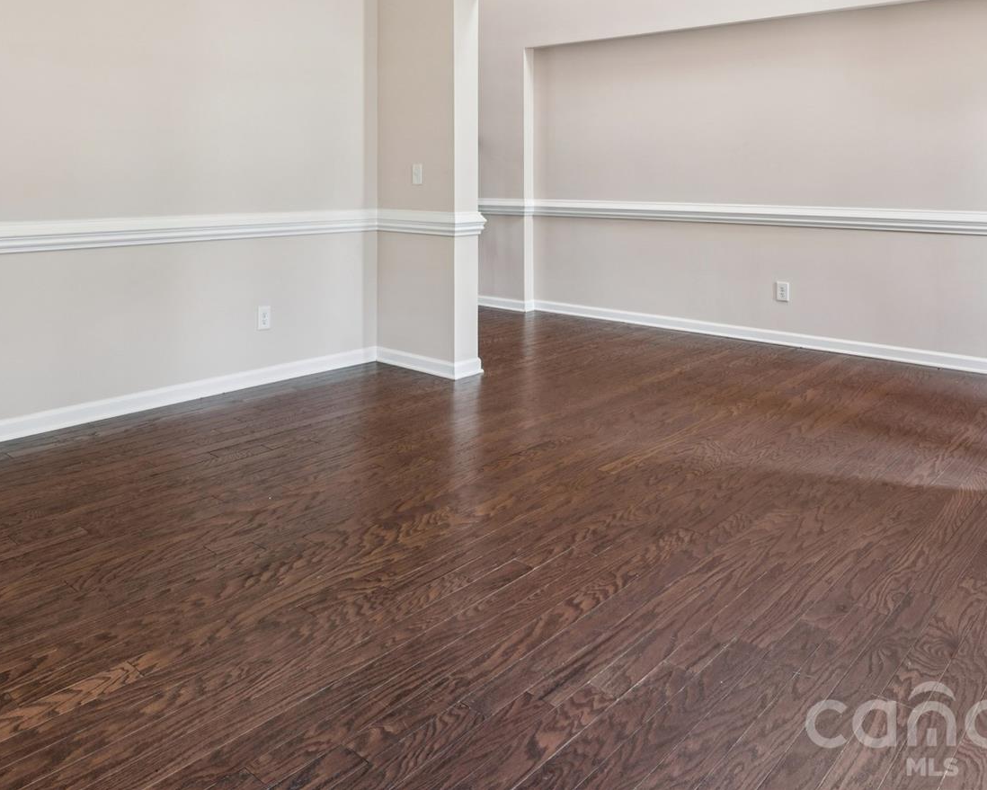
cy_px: 178
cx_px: 426
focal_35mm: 29
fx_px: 833
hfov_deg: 61.0
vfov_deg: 48.4
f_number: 9
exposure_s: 1/3.33
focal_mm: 16.3
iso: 100
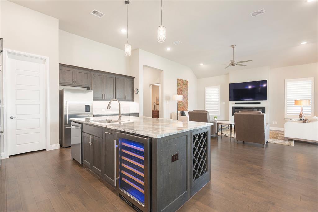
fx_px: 141
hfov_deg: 96.7
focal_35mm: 16
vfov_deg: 73.8
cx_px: 159
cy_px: 106
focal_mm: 16
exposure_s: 1/1.25
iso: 100
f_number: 7.1
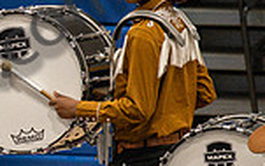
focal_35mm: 914
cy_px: 120
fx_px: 6613
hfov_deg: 2.3
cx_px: -126
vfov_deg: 1.4
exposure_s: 1/500
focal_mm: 200
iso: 6400
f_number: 4
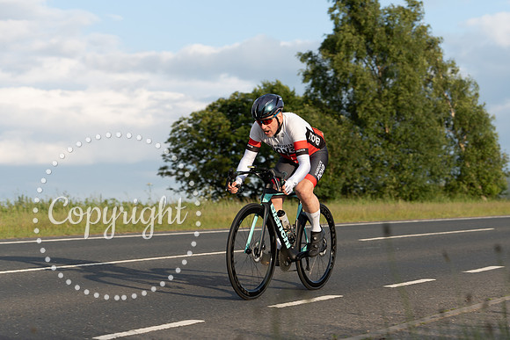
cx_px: 289
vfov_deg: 16.3
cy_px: 193
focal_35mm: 84
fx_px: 1191
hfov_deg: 24.2
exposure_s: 1/640
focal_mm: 74
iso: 125
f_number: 4
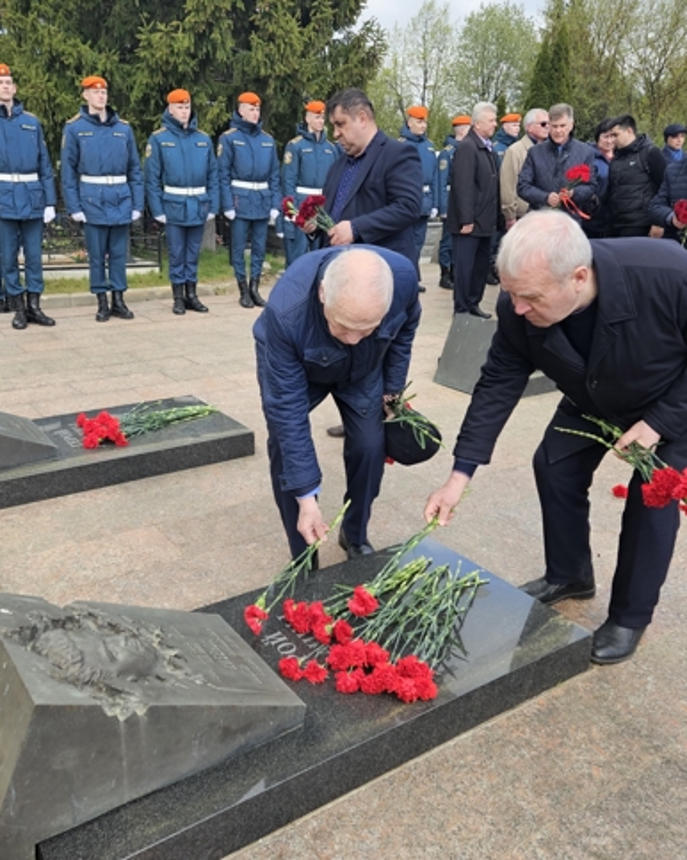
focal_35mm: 31
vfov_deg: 57.2
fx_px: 788
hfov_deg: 47.1
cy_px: 417
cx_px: 335
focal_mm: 5.4
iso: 32
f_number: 1.8
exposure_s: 1/554
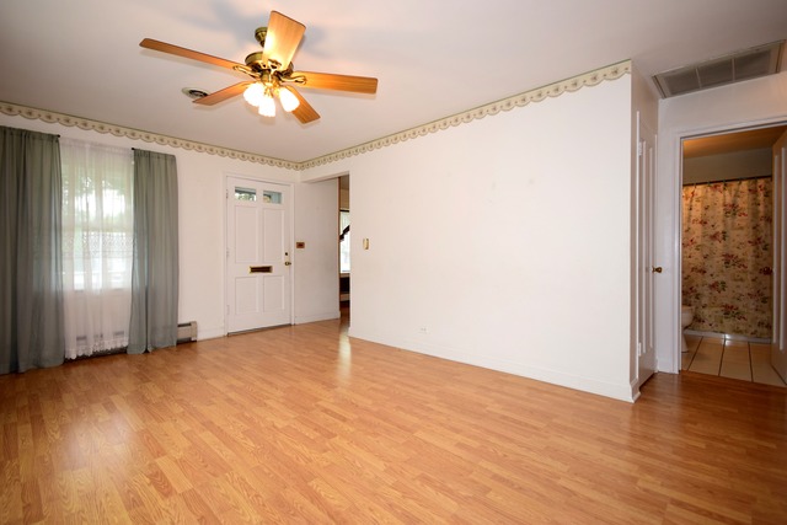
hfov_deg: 95.0
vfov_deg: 72.1
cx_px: 394
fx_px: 361
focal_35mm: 16
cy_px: 262
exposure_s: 1/60
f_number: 6.3
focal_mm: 11
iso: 500
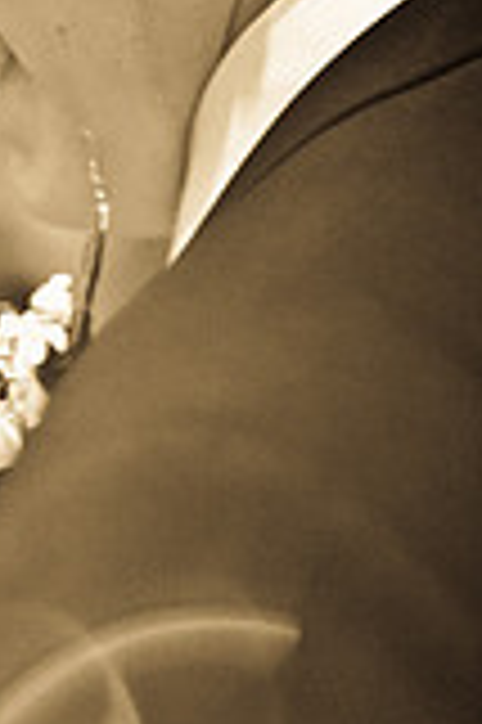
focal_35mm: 140
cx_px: -178
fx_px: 2818
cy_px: 459
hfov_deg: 9.6
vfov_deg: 14.7
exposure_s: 1/60
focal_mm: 50
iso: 3200
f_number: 1.4
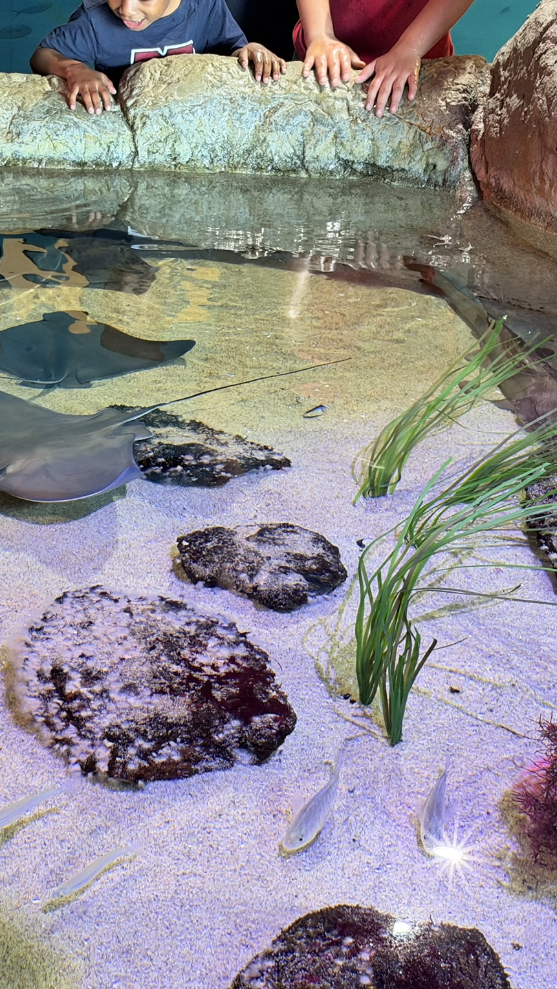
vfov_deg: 30.1
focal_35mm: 70
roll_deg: -0.8
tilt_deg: -23.3
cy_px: 494
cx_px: 126
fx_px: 1837
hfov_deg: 17.1
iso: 250
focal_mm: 6.93
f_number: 1.8
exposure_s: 1/38
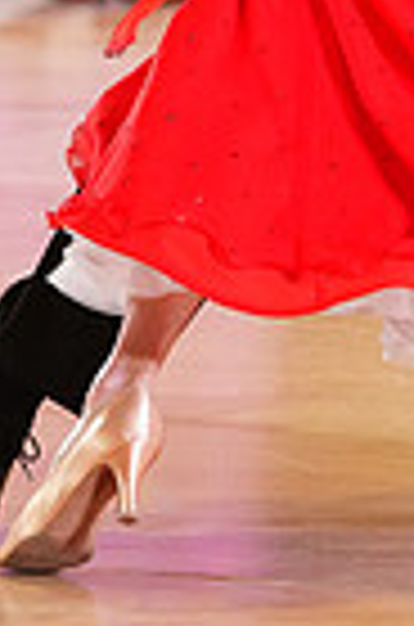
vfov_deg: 3.8
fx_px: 9430
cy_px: -297
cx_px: 461
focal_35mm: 544
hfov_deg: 2.5
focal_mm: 130
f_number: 4
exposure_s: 1/400
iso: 2500
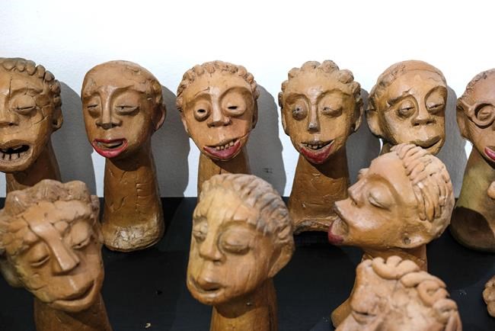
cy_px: 166
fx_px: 729
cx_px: 248
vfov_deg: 25.5
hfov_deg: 37.5
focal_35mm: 53
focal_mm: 35
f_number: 2.8
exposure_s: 1/125
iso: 6400
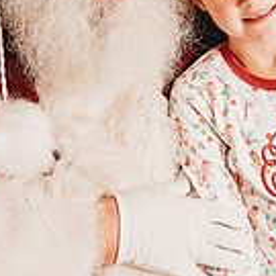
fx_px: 1019
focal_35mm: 113
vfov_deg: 15.2
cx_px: 182
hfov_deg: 15.4
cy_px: 4
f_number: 4
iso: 100
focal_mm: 40
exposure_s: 1/160
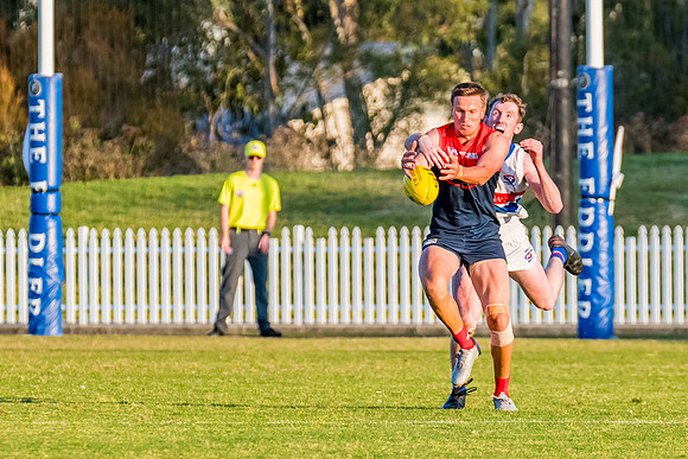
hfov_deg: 3.2
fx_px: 12314
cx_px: 518
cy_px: 276
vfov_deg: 2.1
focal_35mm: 644
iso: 800
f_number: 5.6
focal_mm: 270
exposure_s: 1/1600
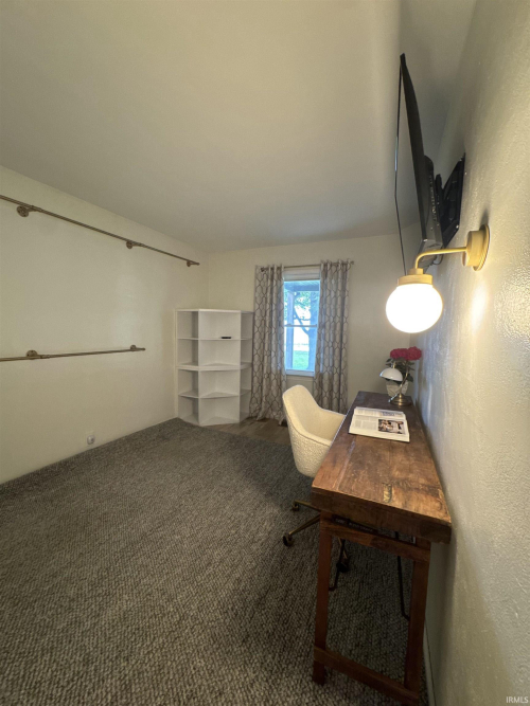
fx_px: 286
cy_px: 353
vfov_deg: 102.1
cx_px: 265
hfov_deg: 85.7
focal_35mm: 14
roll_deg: -1.4
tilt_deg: -4.9
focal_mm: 2.22
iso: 1250
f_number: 2.2
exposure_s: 1/60
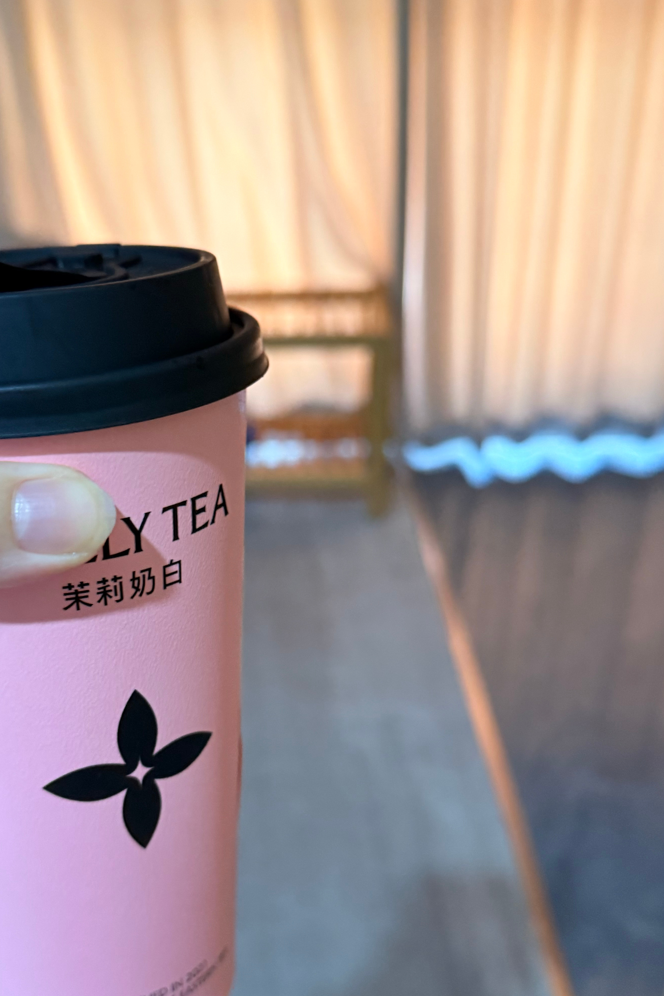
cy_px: 563
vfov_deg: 53.0
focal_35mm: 36
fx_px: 996
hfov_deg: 36.6
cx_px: 236
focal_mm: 6.76
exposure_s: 1/50
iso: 400
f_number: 1.78
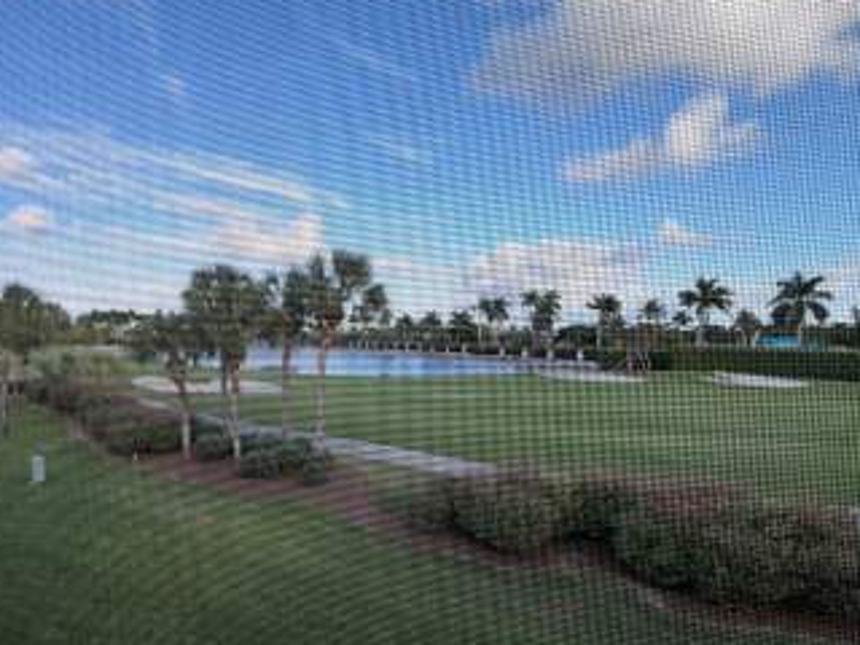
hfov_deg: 77.6
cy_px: 363
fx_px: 522
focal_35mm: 21
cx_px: 325
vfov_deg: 63.2
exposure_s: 1/502
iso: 40
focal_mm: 2.22
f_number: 2.2
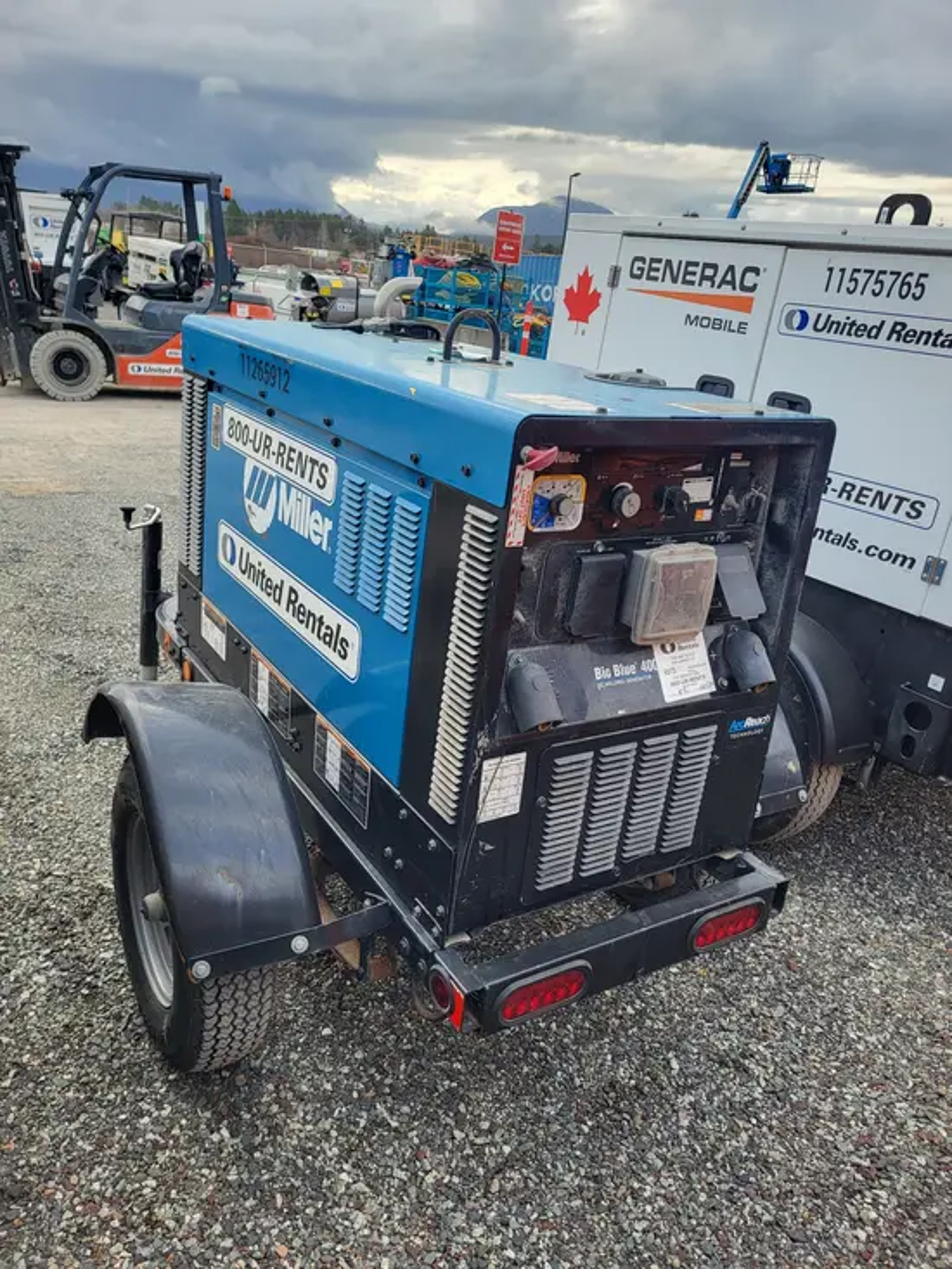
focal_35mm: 26
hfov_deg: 53.1
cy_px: 634
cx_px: 476
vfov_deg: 67.3
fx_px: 953
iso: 40
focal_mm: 5.4
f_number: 1.8
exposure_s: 1/316
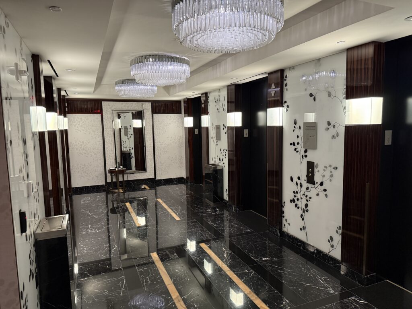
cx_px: 206
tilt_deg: -6.2
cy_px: 154
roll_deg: +0.7
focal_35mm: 24
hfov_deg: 71.6
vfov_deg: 56.8
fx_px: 286
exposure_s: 1/60
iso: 500
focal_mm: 6.76
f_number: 1.78
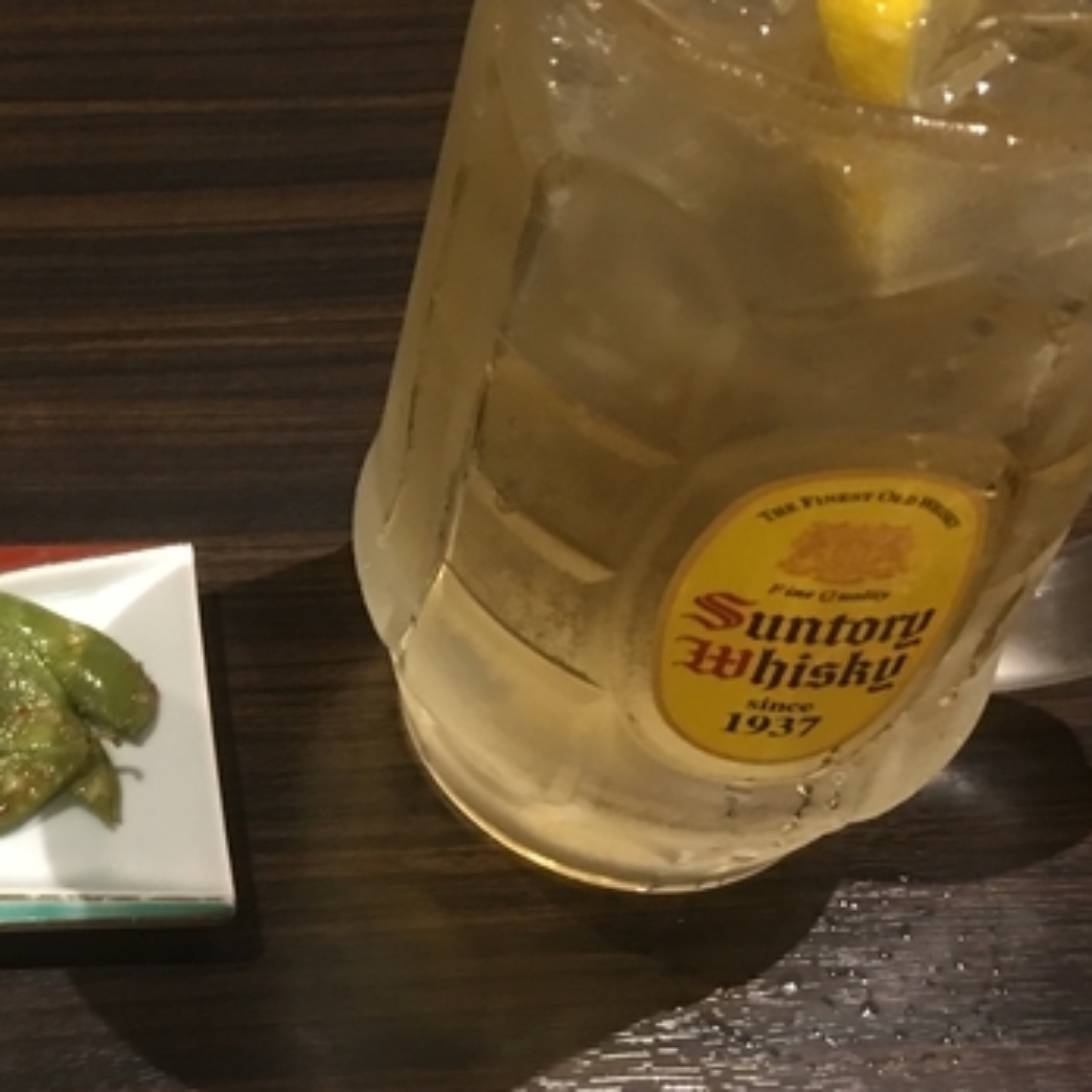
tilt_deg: -49.7
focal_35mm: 59
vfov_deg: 29.0
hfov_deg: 27.6
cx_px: 35
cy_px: 420
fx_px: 2106
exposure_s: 1/10
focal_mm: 4.15
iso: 100
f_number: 2.2
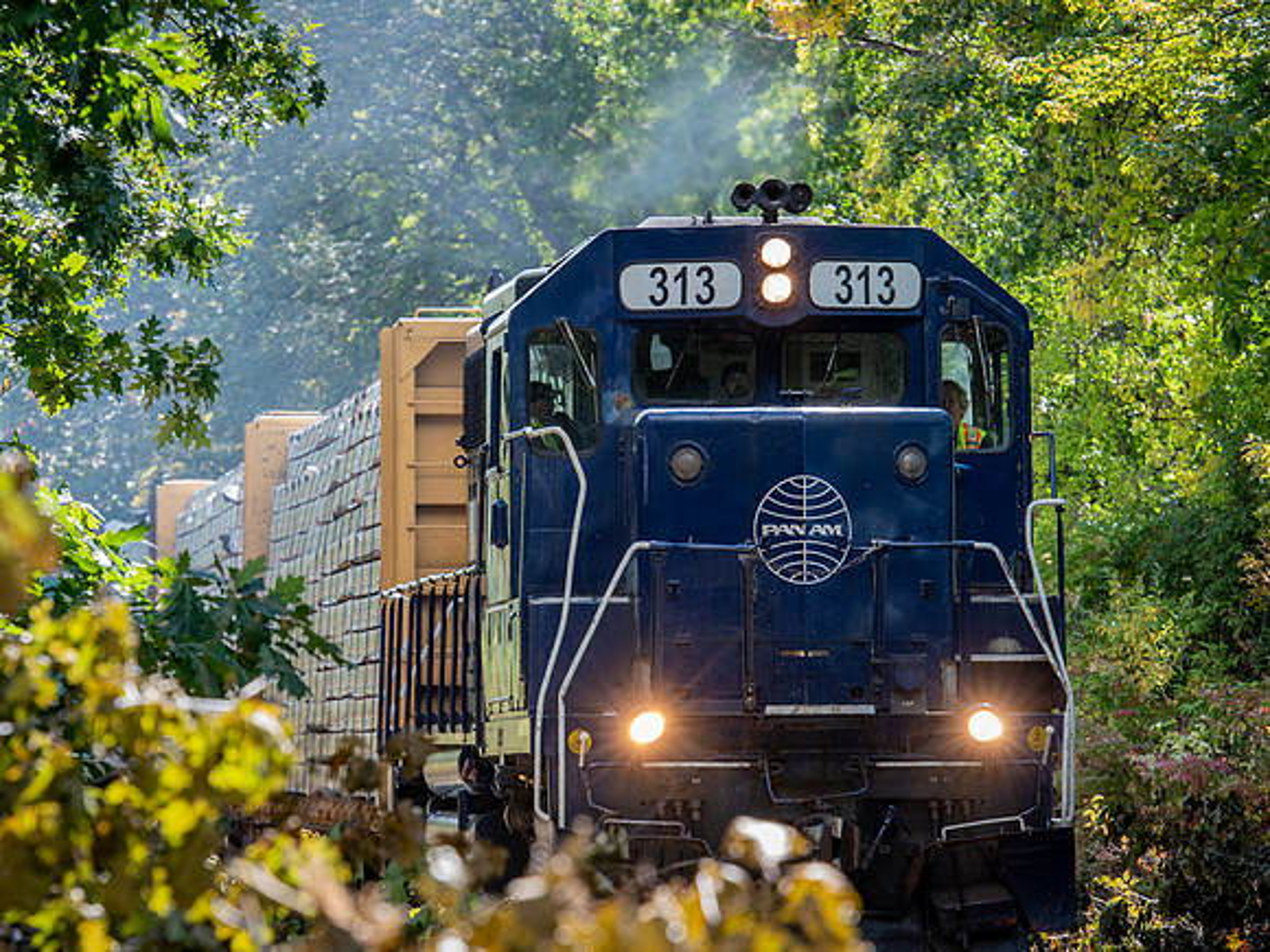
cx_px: 577
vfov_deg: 5.1
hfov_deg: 6.8
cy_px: 473
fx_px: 10708
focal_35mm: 292
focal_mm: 170
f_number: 6.3
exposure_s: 1/200
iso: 320
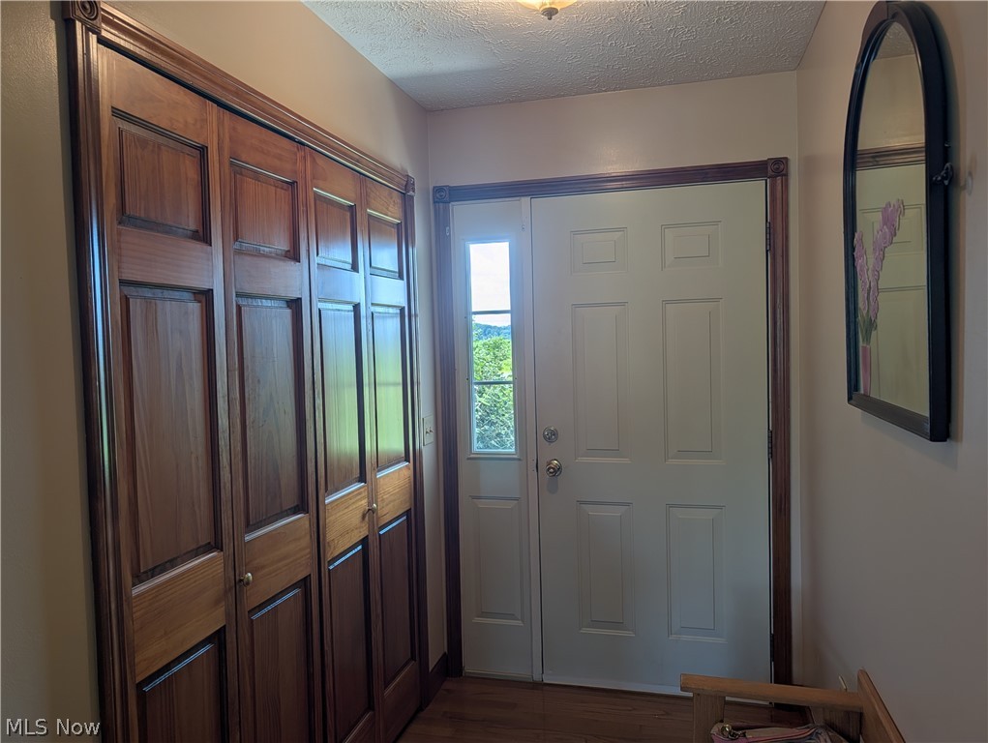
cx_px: 494
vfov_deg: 56.9
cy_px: 372
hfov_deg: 71.5
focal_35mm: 24
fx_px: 686
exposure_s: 1/376
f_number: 1.68
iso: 19
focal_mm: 6.9
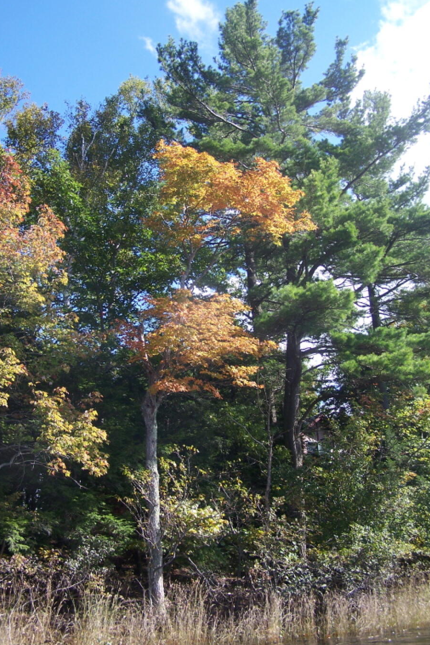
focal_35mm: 40
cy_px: 319
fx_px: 717
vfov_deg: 48.5
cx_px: 202
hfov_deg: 33.4
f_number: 2.8
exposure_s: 1/400
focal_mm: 6.3
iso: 80
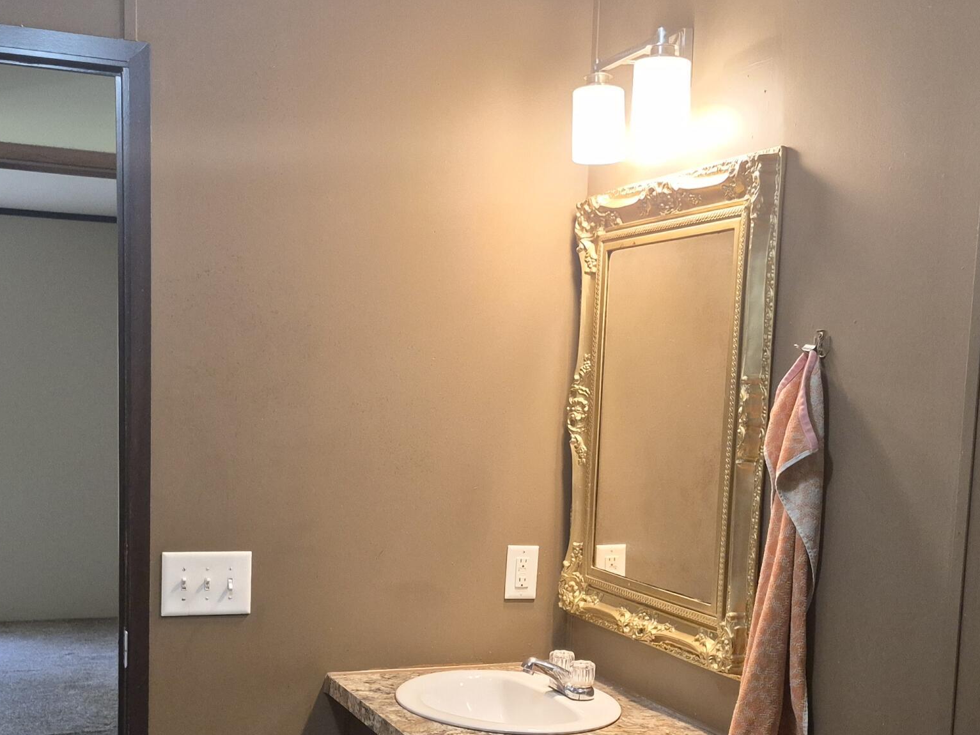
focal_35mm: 45
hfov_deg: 42.1
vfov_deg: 31.5
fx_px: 1274
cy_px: 564
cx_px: 490
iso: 800
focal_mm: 5.4
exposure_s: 1/120
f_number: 1.8
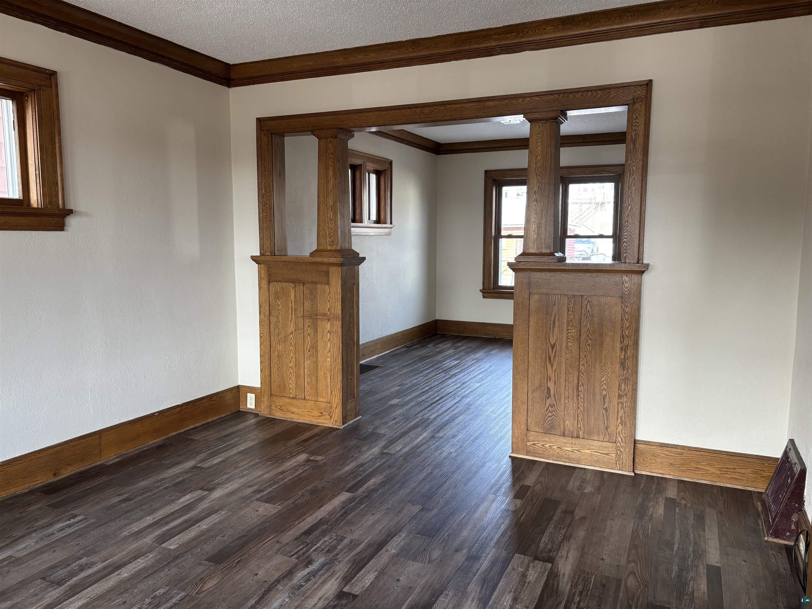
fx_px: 610
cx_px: 406
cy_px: 304
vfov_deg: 53.1
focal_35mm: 26
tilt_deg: -6.7
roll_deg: +0.0
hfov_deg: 67.3
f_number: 1.6
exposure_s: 1/96
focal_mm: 5.96
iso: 125
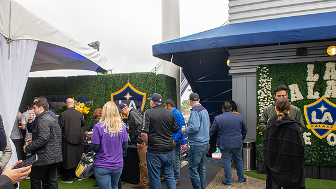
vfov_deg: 44.2
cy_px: 112
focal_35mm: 26
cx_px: 172
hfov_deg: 71.9
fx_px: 232
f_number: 7.1
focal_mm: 24
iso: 500
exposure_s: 1/200
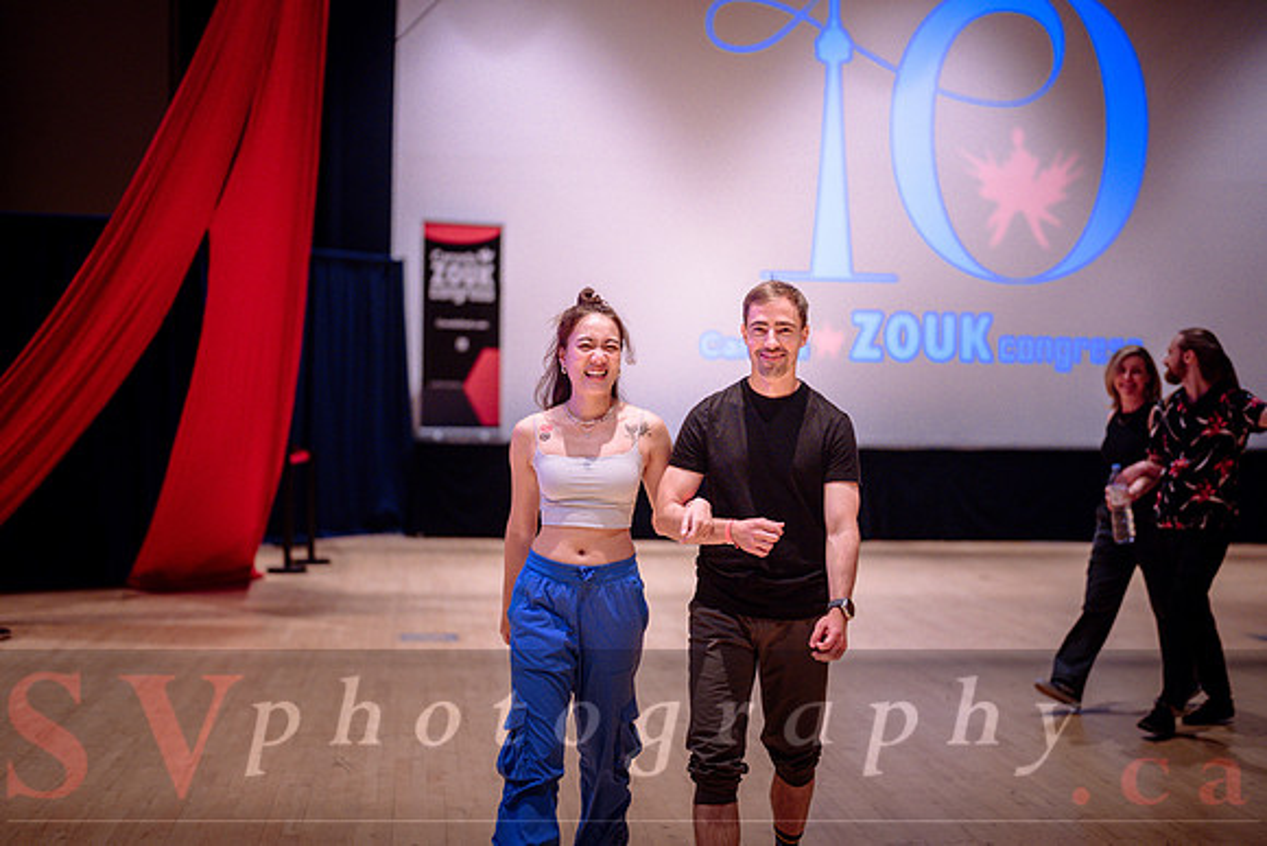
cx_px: 615
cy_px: 422
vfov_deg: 25.7
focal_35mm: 53
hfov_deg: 37.7
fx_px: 1853
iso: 1600
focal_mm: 50
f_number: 1.2
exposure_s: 1/250
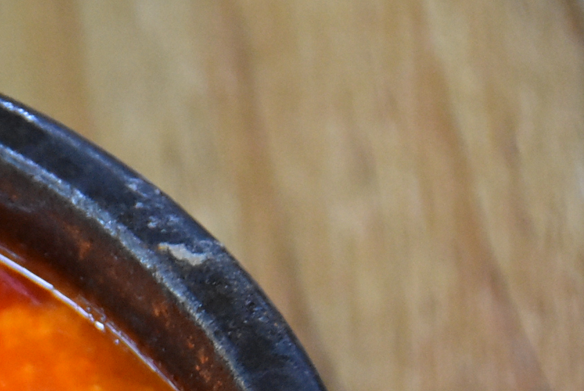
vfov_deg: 2.5
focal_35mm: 559
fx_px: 9074
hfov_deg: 3.7
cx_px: -351
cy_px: 635
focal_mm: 105
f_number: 5.3
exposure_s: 1/125
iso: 4000
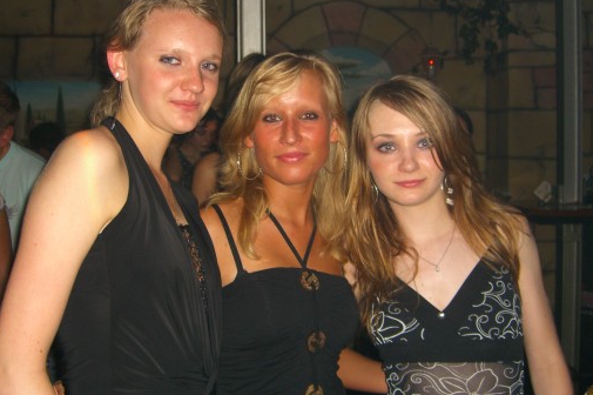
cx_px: 290
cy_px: 168
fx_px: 774
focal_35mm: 47
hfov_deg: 41.9
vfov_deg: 28.6
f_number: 2.8
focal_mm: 7.9
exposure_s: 1/60
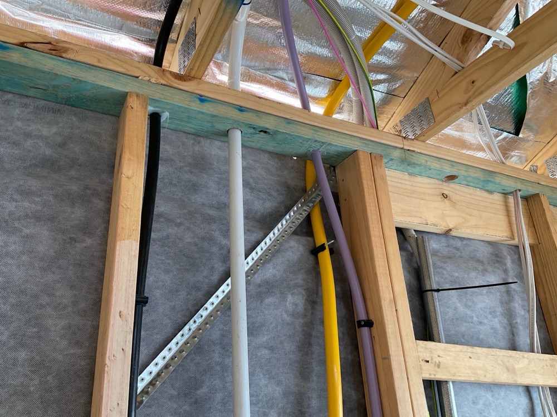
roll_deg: +4.2
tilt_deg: +23.9
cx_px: 278
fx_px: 467
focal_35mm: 29
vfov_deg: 48.2
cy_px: 208
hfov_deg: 61.7
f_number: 1.8
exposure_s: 1/60
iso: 50
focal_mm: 3
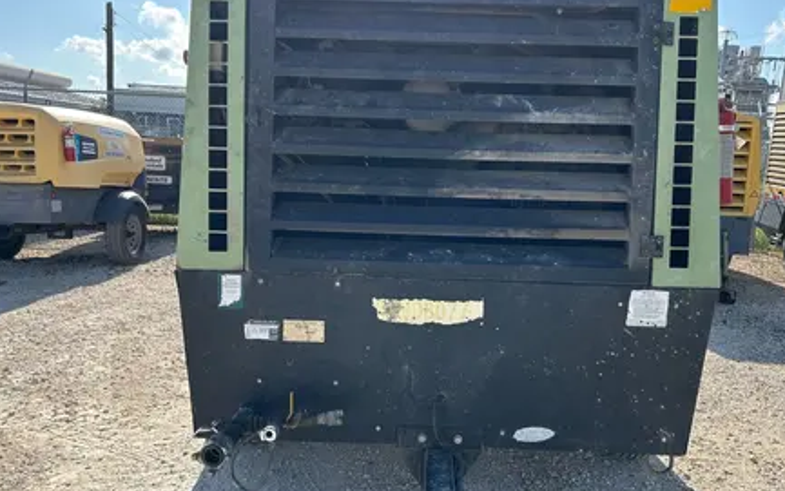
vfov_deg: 36.2
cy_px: 284
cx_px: 426
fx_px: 749
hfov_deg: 55.2
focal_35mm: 35
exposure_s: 1/2353
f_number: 1.5
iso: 50
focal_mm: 5.7
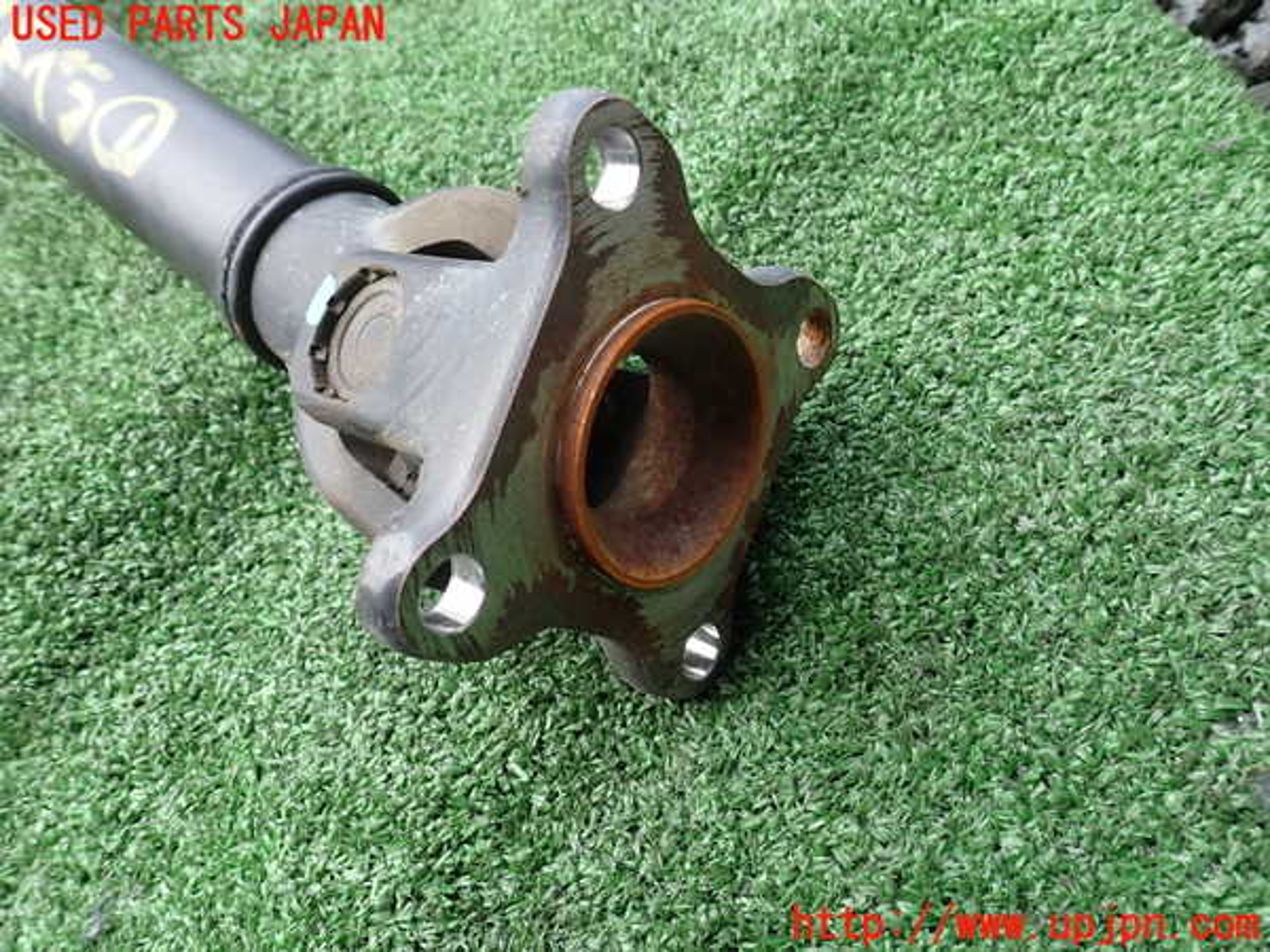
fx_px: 917
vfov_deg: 54.9
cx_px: 635
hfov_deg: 69.4
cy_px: 476
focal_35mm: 25
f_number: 2.8
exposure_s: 1/200
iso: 100
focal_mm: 4.5
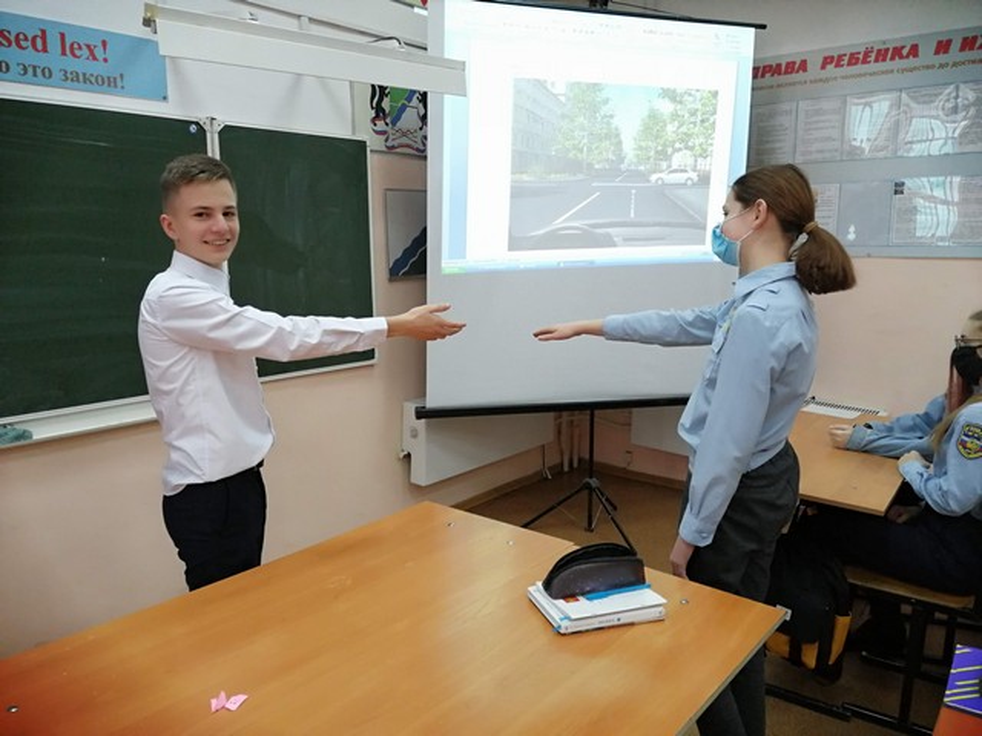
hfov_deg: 65.3
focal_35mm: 27
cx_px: 491
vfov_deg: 51.4
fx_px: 766
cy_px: 368
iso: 320
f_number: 1.8
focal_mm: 3.96
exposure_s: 1/100
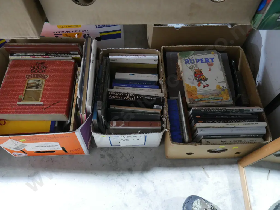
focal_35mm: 28
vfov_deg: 49.7
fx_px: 226
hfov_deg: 63.4
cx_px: 140
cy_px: 105
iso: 3200
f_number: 5.6
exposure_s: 1/40
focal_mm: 14
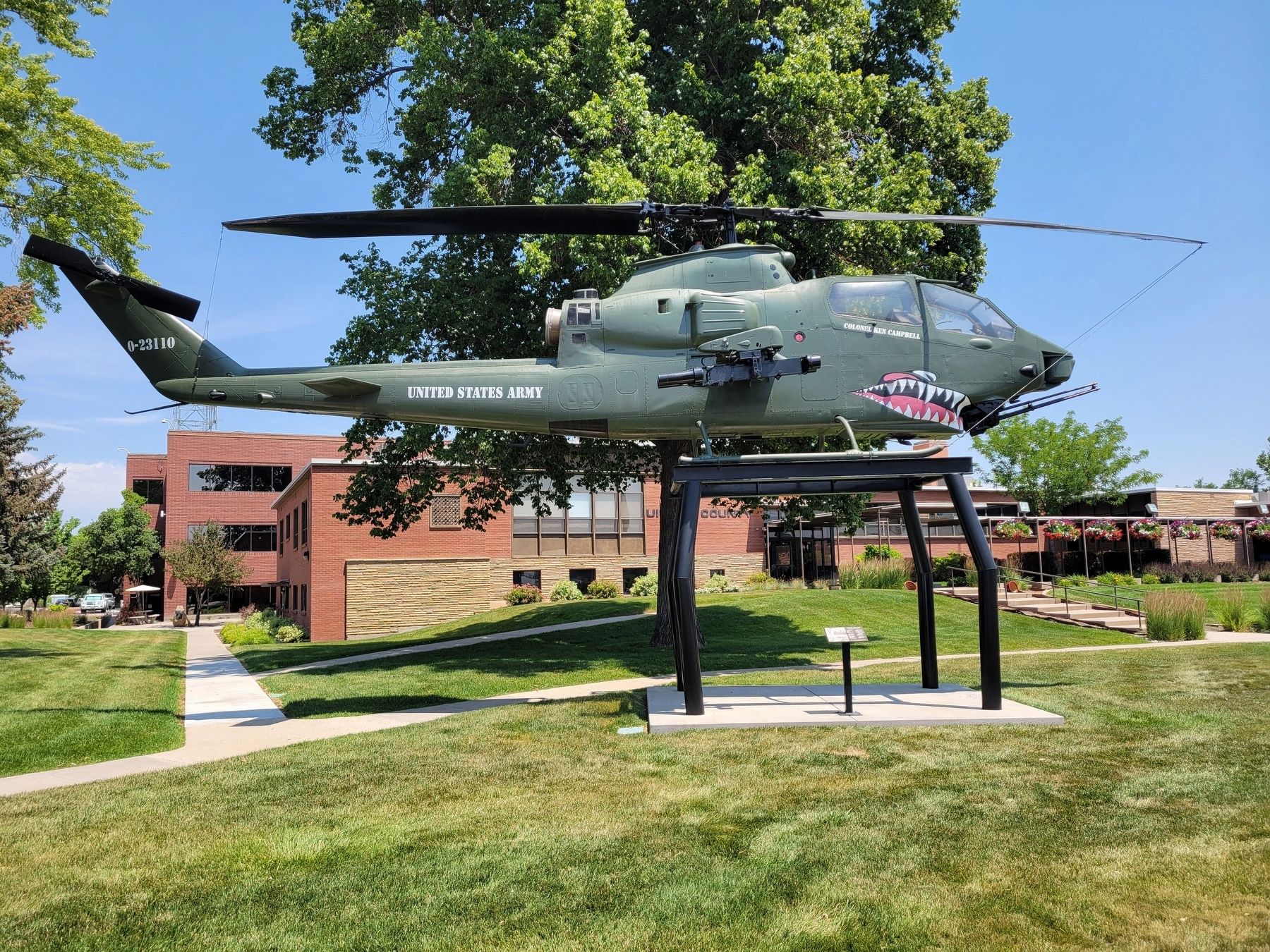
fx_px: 954
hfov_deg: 67.3
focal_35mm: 26
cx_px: 635
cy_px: 476
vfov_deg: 53.1
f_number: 1.8
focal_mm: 5.4
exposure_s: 1/1588
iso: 40
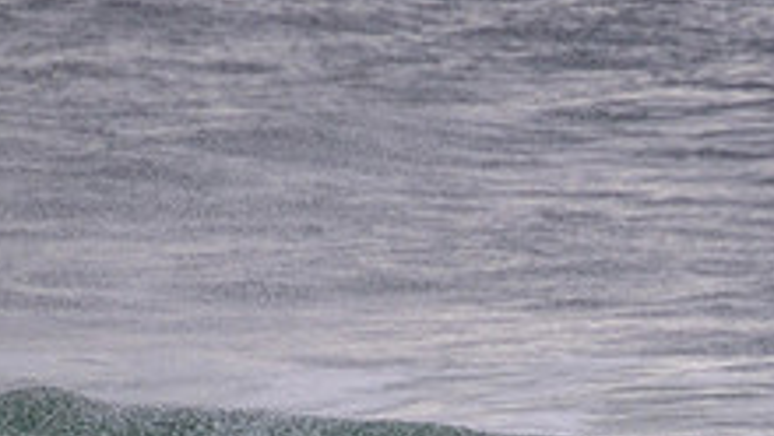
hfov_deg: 1.0
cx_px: 936
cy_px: 659
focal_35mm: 2212
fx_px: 45420
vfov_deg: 0.6
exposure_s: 1/2000
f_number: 11
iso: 1000
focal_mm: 800
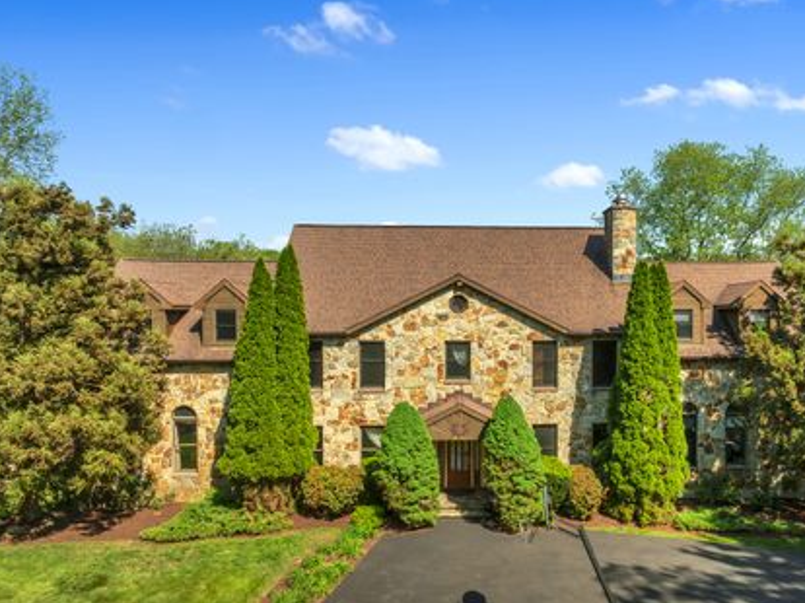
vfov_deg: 48.0
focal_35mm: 29
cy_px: 346
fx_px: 674
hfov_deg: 61.3
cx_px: 469
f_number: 7.1
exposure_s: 1/60
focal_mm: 12.29
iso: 100
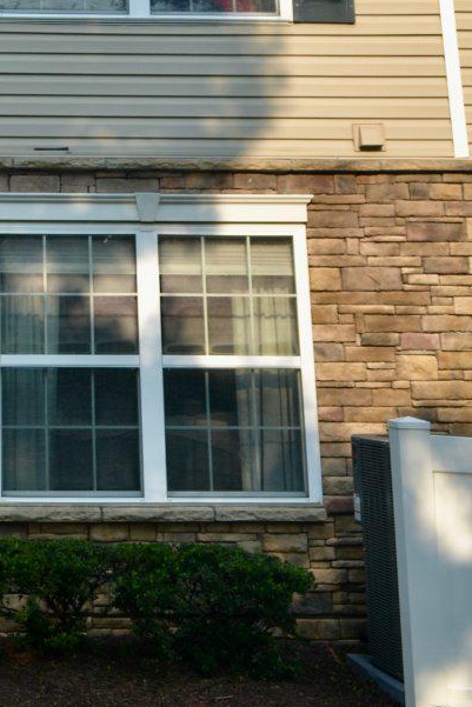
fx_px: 1356
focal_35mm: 69
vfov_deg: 27.1
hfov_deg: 18.9
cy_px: -49
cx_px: -62
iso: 100
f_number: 7.1
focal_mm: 18
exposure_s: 1/200
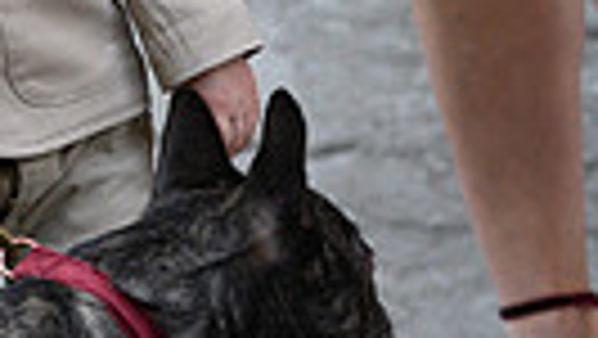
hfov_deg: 3.5
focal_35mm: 618
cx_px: -283
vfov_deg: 2.0
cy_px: -54
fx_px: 9805
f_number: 3.2
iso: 1600
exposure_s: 1/1250
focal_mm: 135
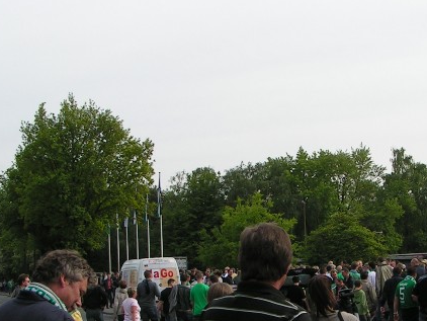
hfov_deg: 26.9
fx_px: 889
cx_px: 262
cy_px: 221
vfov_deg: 20.4
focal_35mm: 72
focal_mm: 5.8
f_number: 5.6
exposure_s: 1/250
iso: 50
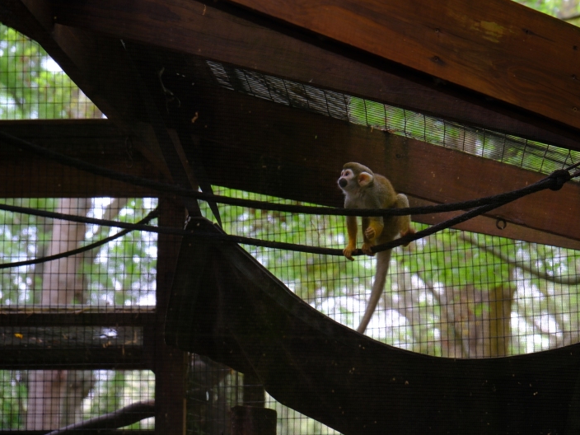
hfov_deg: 15.0
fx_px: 2195
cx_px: 324
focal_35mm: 131
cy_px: 218
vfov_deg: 11.3
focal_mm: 80
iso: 400
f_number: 5
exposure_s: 1/60
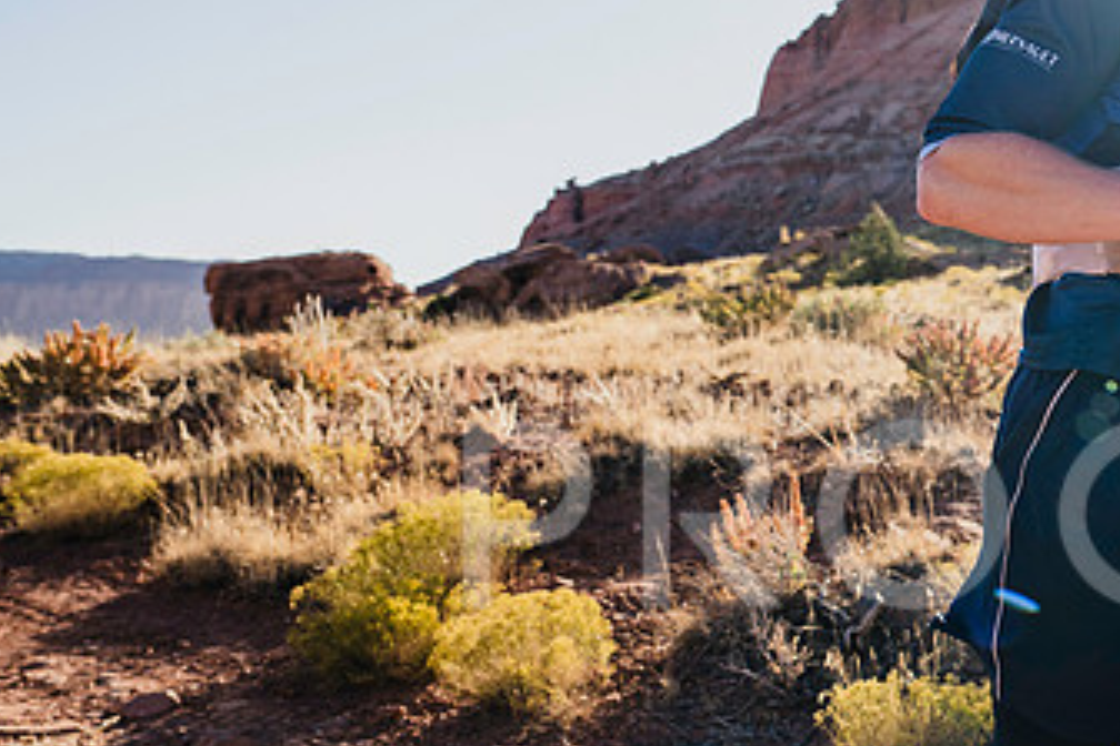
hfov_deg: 31.6
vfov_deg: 23.3
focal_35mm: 58
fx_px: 1804
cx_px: 1146
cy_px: 292
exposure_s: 1/800
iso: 125
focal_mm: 27
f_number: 4.5
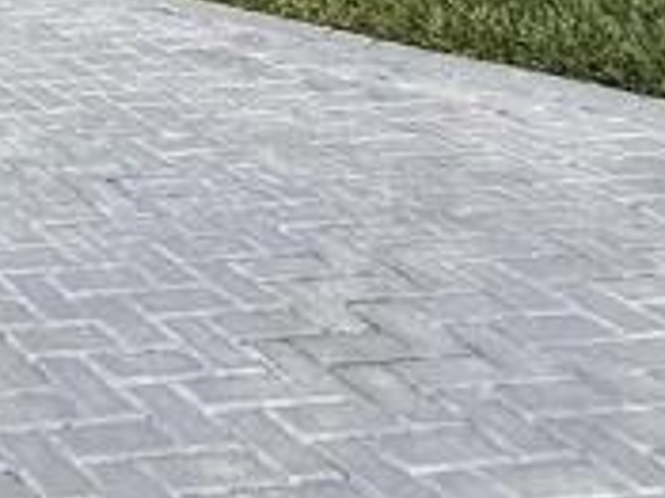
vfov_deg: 15.1
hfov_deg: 17.9
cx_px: -654
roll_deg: +2.8
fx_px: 1478
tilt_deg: +6.0
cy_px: -528
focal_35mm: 77
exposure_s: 1/4425
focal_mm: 2.22
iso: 50
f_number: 2.2
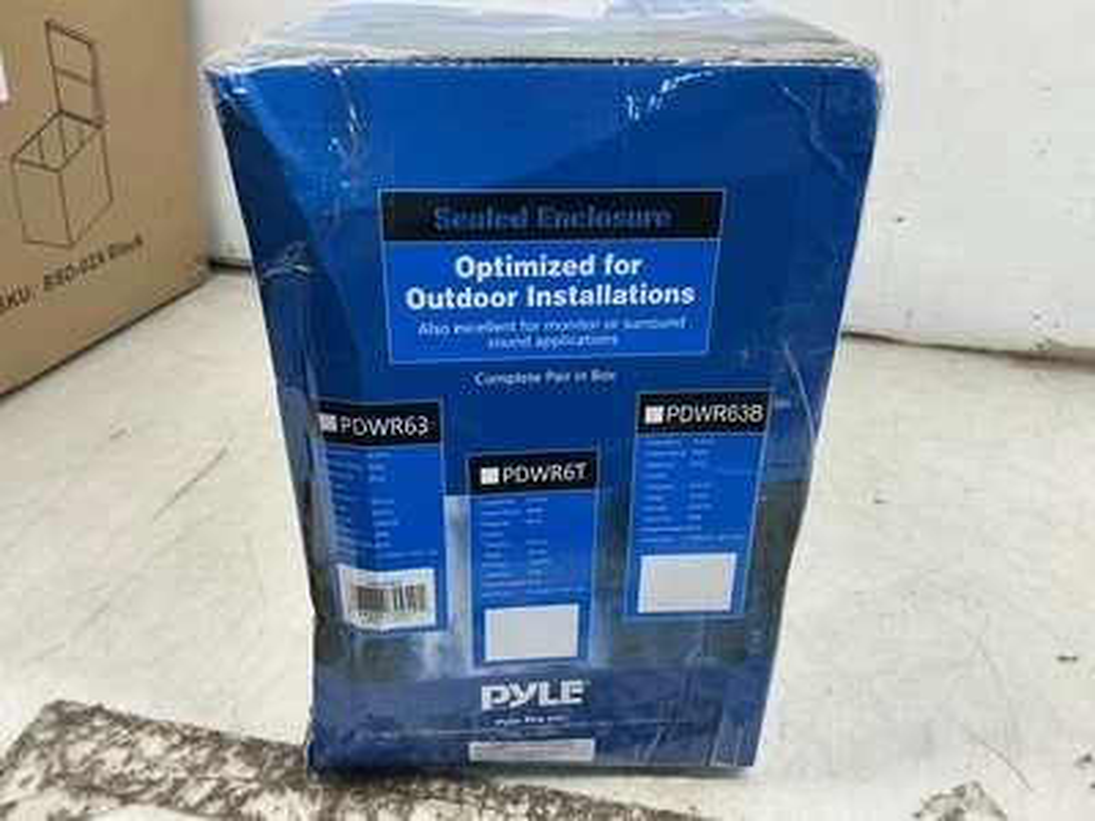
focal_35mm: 28
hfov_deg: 63.4
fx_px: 886
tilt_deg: -27.9
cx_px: 548
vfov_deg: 49.7
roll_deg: -1.7
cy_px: 410
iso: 40
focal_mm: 3
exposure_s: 1/60
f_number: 1.8
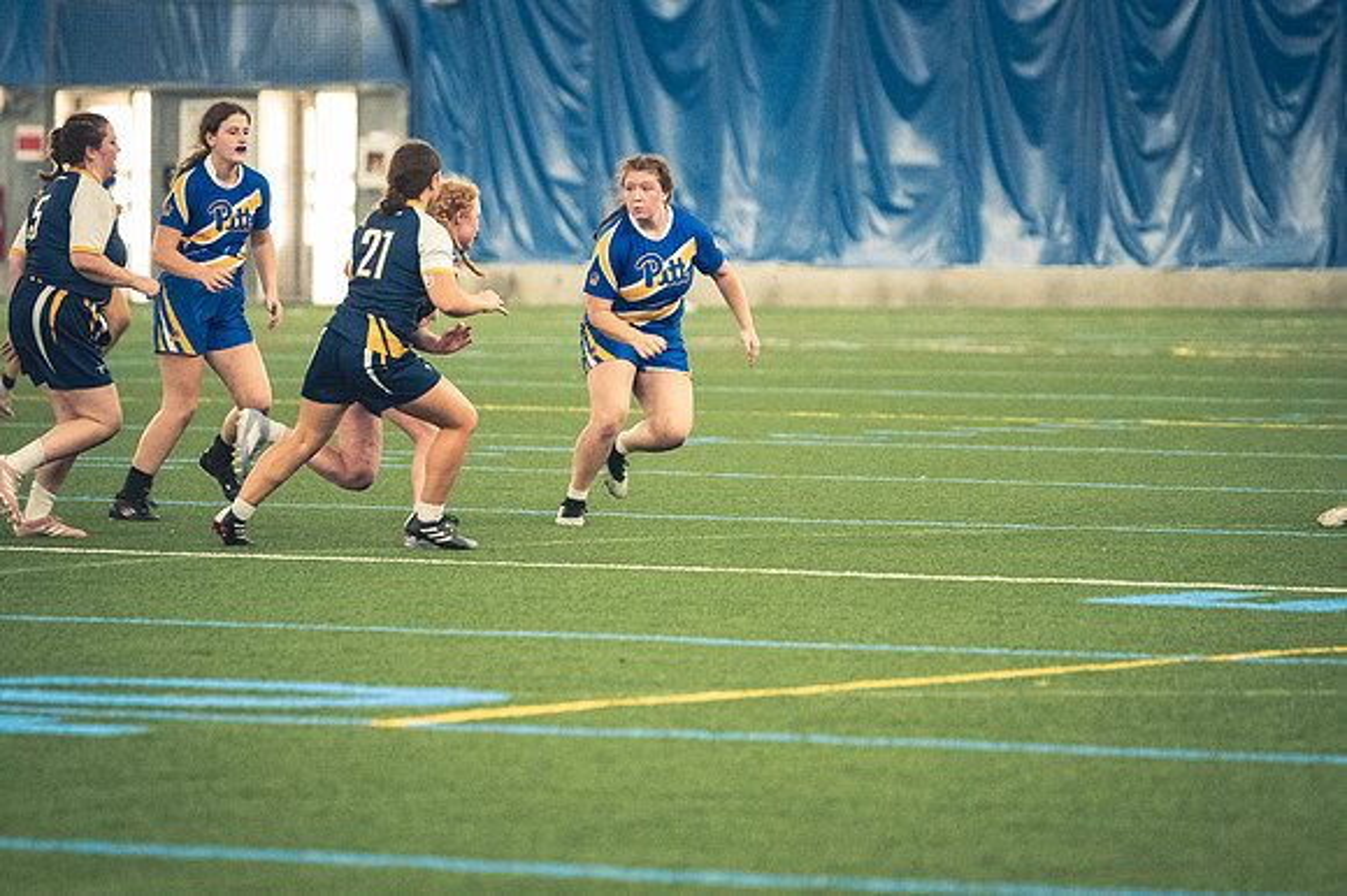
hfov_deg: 6.9
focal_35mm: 300
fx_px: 11218
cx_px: 674
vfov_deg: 4.6
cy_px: 448
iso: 12800
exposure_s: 1/500
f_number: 2.8
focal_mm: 200
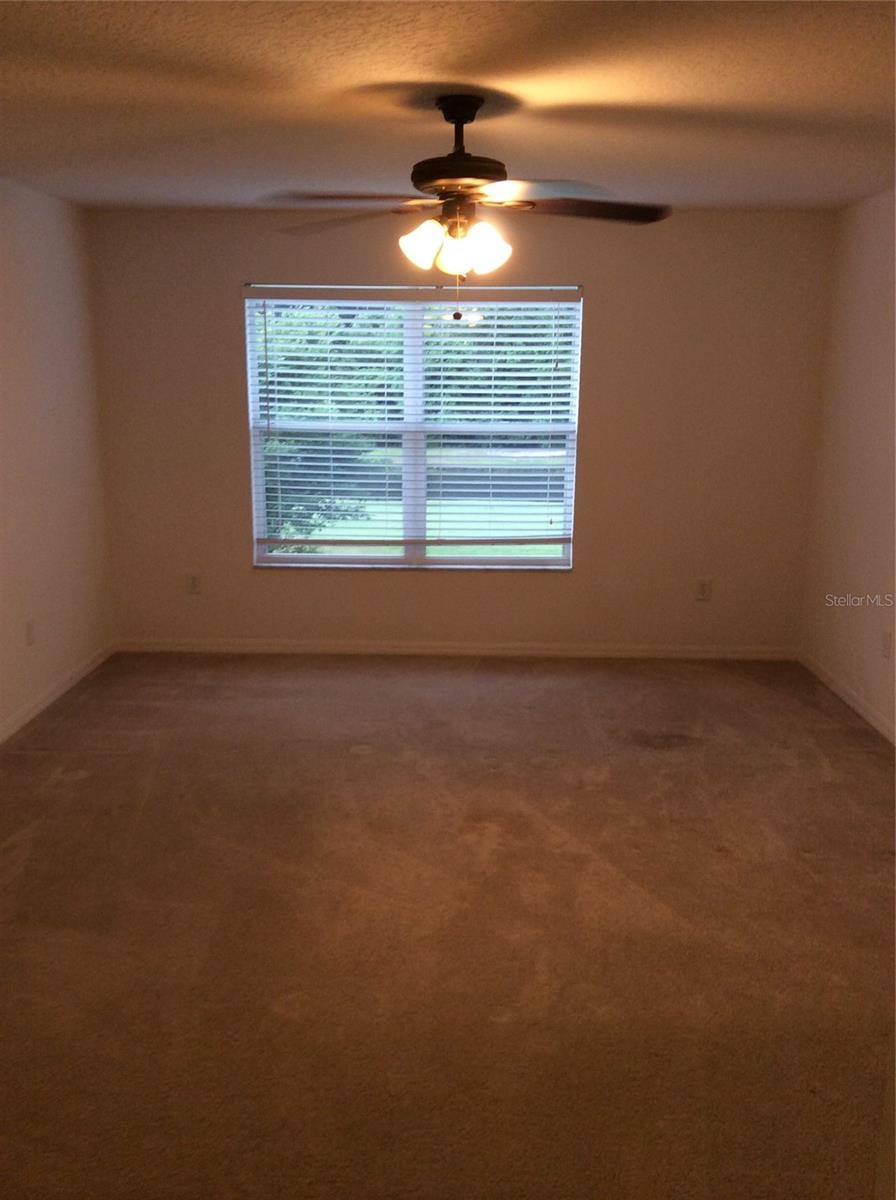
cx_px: 448
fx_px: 1142
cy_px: 600
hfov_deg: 42.8
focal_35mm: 33
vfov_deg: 55.4
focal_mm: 3.3
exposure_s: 1/24
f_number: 2.4
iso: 64
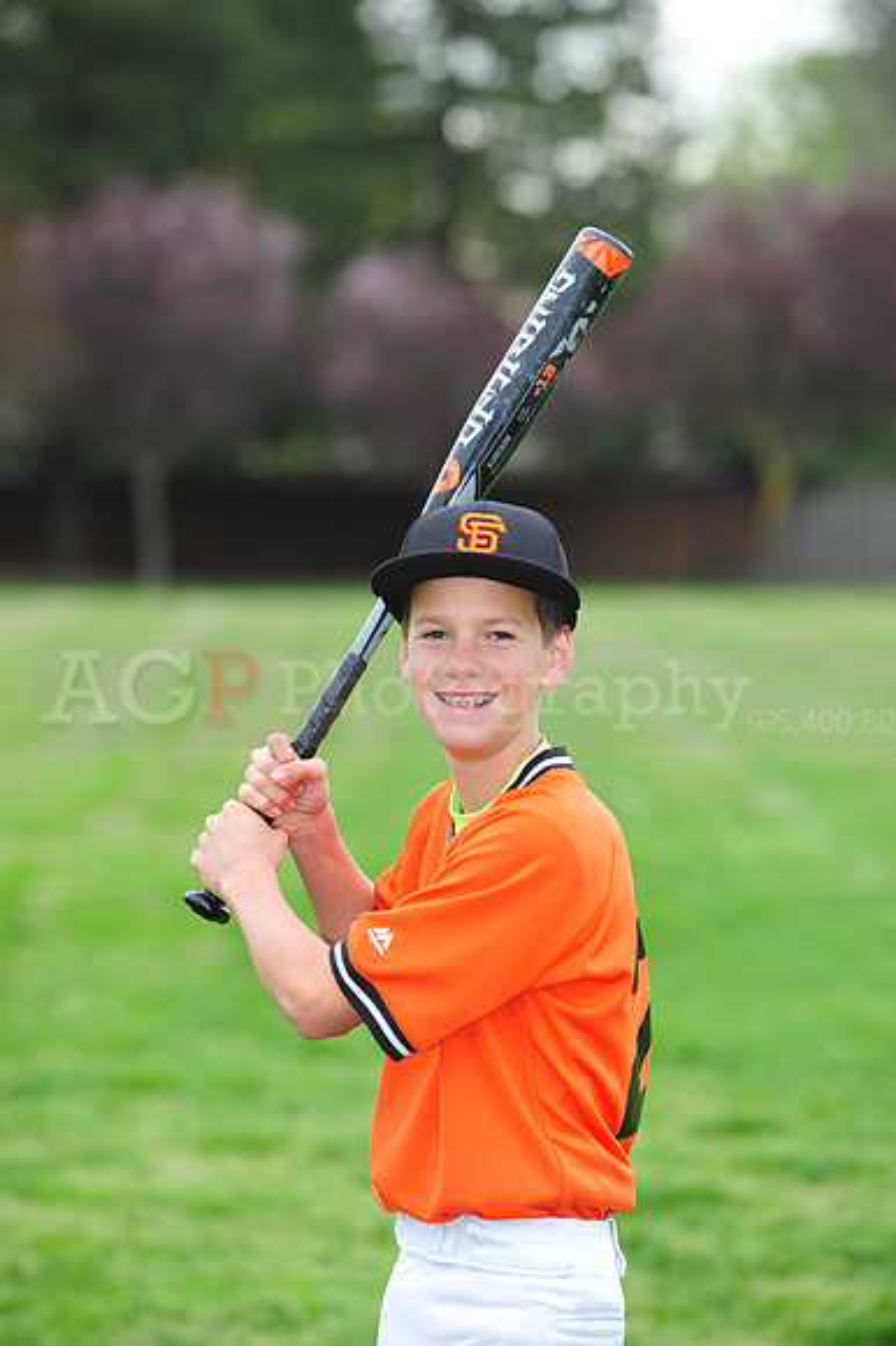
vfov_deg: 12.5
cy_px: 673
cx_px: 448
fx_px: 6167
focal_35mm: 165
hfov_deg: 8.3
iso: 400
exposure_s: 1/320
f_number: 5
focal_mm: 165
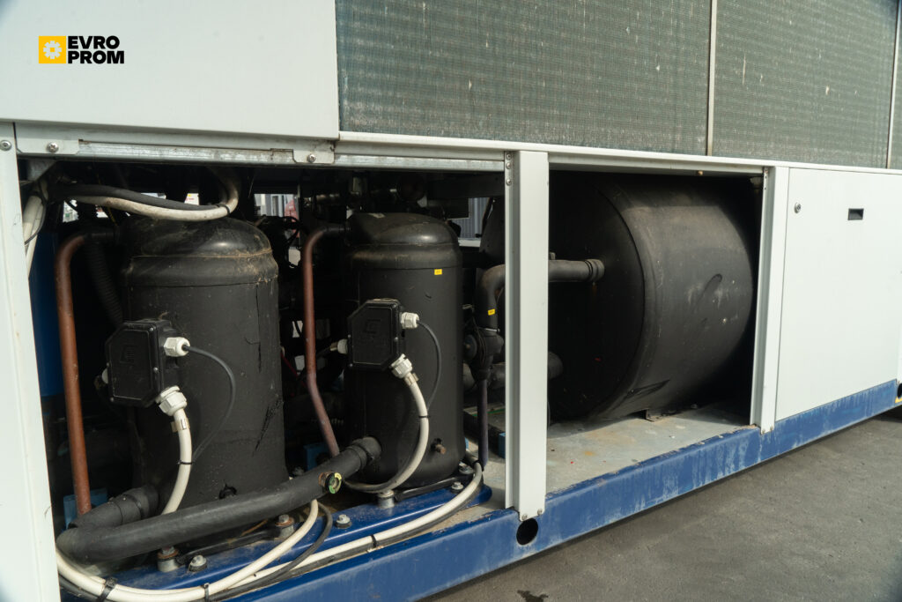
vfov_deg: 53.1
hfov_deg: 73.7
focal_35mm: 24
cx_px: 451
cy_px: 301
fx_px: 601
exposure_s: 1/100
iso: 640
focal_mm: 24
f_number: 13
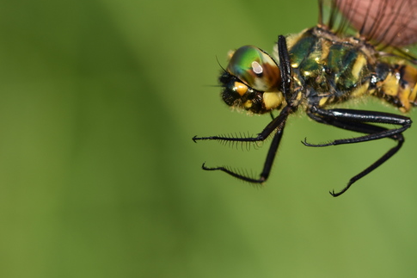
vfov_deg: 4.4
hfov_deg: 6.6
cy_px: 111
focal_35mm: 312
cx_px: 323
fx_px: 3612
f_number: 8
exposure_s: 1/320
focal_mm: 105
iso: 100
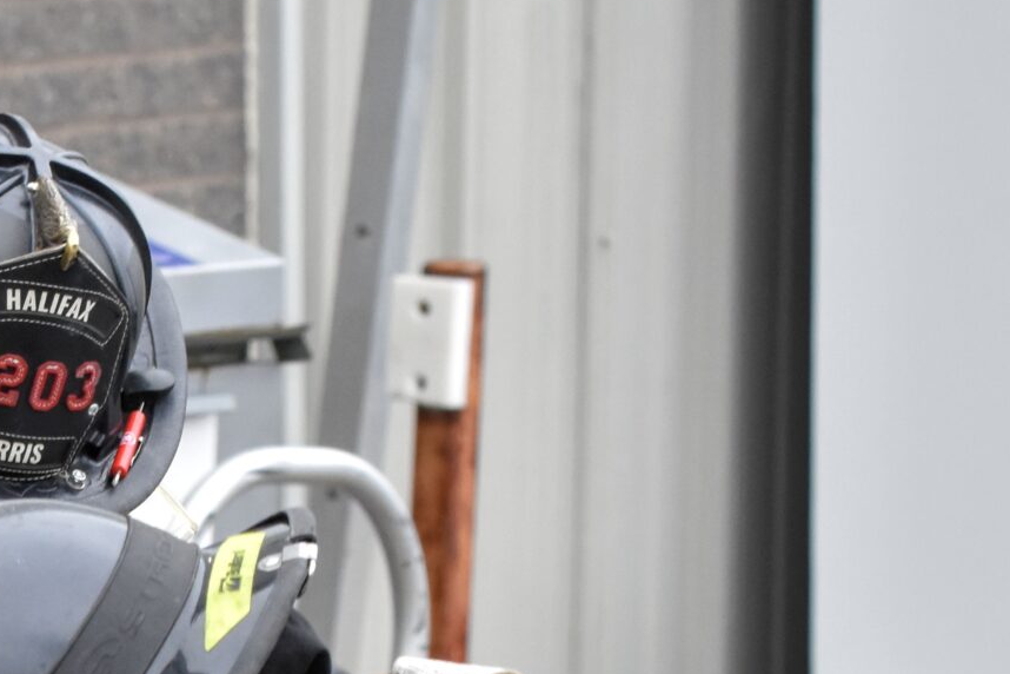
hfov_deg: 3.1
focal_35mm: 671
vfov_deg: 2.0
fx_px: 18824
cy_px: 988
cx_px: -15
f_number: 8
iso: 1250
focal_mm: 150
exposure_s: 1/250
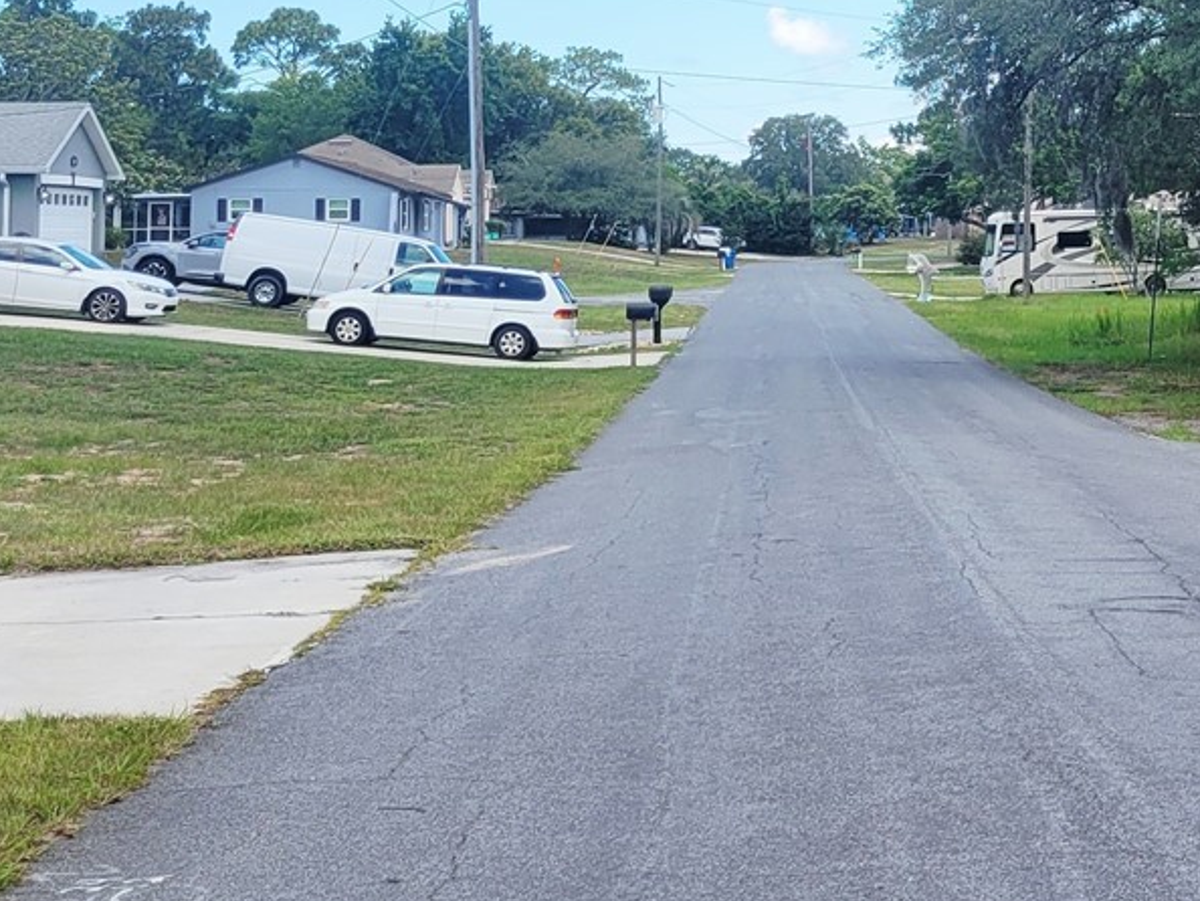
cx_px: 1152
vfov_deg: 20.6
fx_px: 2428
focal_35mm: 70
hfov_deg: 26.5
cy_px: 71
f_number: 1.8
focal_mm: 5.4
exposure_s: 1/1250
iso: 40
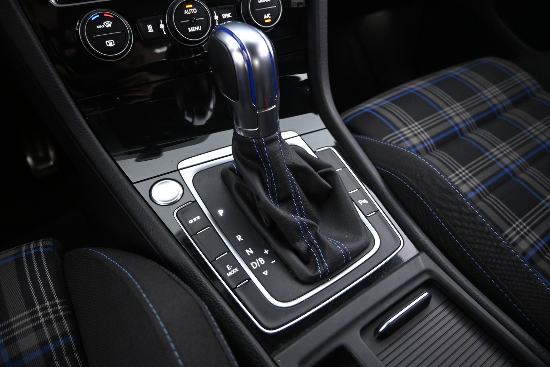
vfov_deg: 53.1
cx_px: 275
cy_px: 184
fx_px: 367
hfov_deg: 73.7
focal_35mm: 24
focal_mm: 16
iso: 3200
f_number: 3.5
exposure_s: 1/25
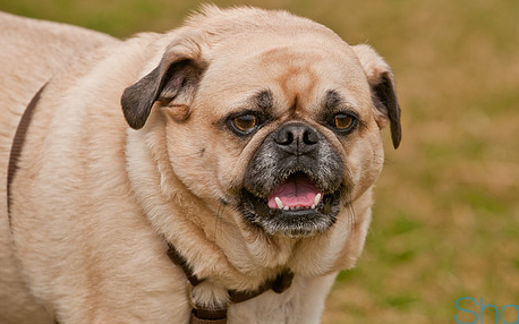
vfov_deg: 4.4
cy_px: 151
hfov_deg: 7.0
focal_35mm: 300
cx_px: 307
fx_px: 4237
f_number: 5
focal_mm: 155
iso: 200
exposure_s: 1/500
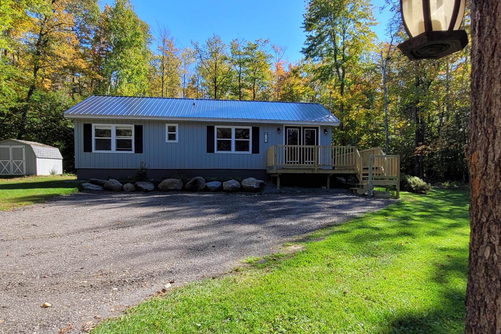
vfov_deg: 51.2
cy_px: 188
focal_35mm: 25
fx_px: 348
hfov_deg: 71.3
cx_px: 276
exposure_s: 1/659
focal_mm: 1.74
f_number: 2.2
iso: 40
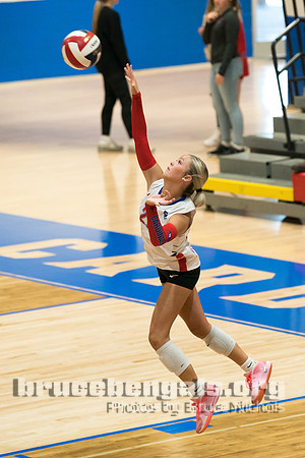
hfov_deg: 6.1
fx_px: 2846
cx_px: 157
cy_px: 259
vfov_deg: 9.2
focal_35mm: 224
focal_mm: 129
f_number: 2.8
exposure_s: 1/1000
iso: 2500
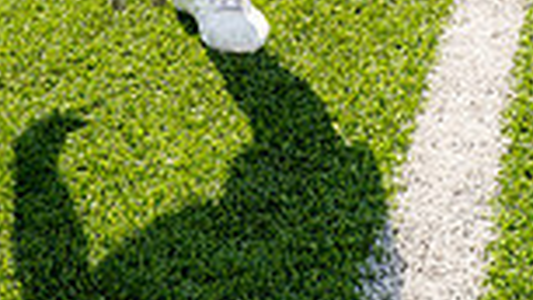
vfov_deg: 9.7
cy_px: -460
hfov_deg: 19.7
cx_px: 129
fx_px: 1526
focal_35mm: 108
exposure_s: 1/250
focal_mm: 35
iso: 320
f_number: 11
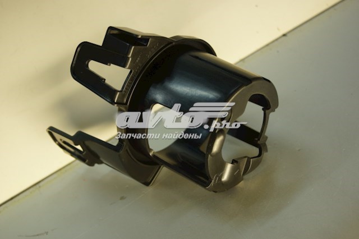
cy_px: 120
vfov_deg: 29.8
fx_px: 448
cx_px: 180
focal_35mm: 45
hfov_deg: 43.6
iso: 320
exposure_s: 1/60
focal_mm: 30
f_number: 4.5
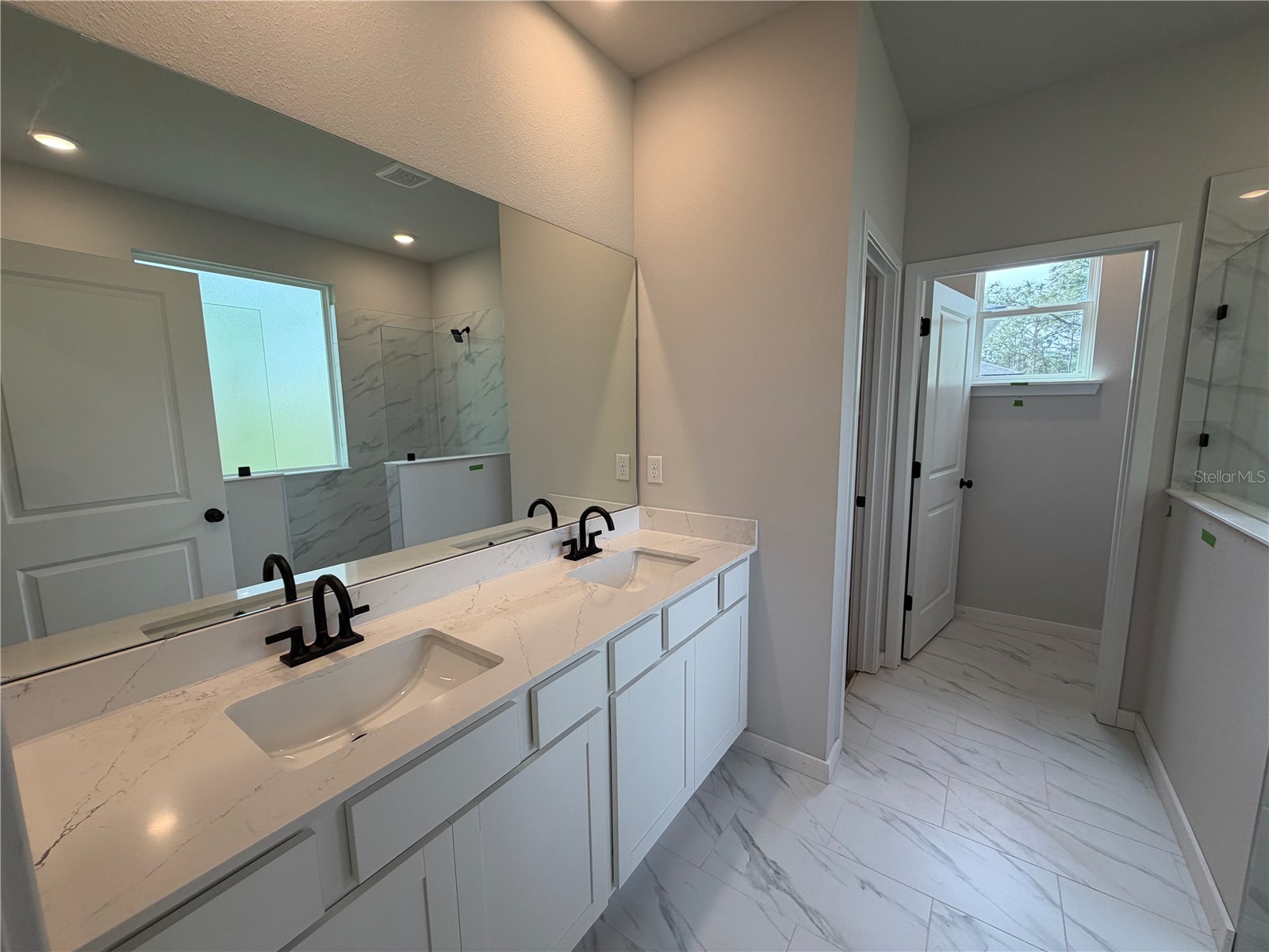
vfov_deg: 85.7
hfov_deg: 102.1
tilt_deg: -6.7
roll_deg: +1.7
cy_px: 476
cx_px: 634
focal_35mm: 14
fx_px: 513
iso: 100
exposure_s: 1/120
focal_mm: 2.22
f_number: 2.2
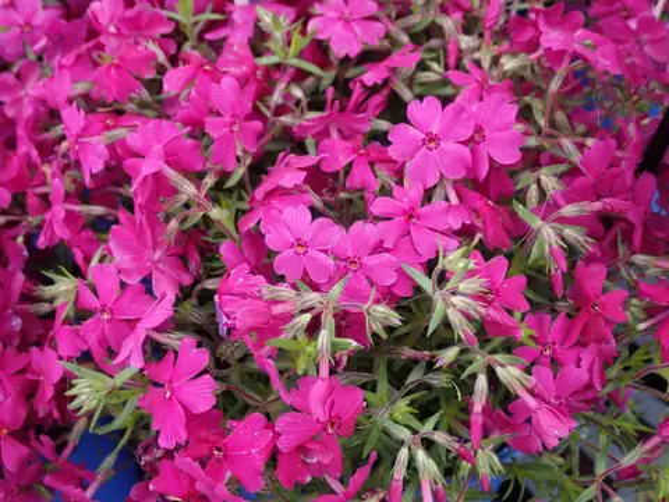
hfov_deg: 41.2
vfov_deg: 31.5
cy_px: 251
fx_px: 889
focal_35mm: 46
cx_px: 334
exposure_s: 1/100
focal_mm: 8.41
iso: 100
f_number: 3.1
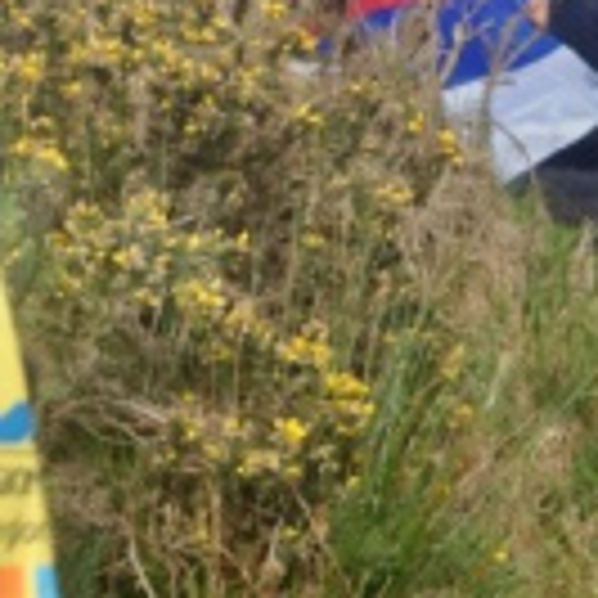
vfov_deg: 9.5
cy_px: 382
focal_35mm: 184
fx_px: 3596
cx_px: 495
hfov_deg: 9.5
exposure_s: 1/640
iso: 320
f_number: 5.6
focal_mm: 24
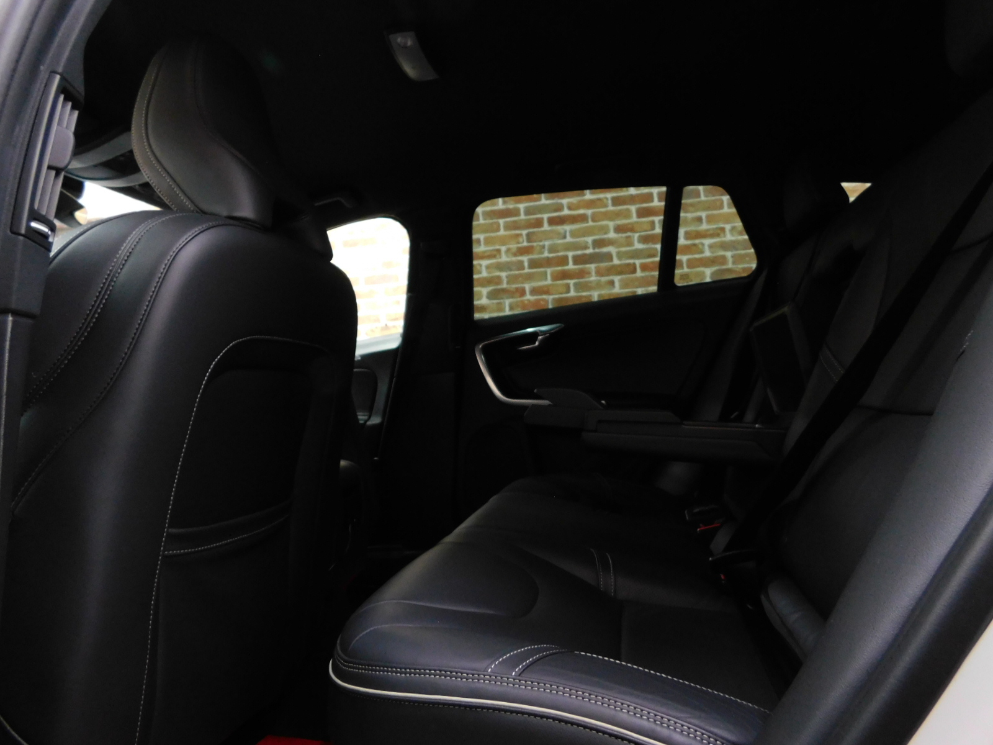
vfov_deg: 58.9
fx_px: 660
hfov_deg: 73.9
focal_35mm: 23
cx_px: 496
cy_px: 372
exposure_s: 1/10
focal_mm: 4
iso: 400
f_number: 3
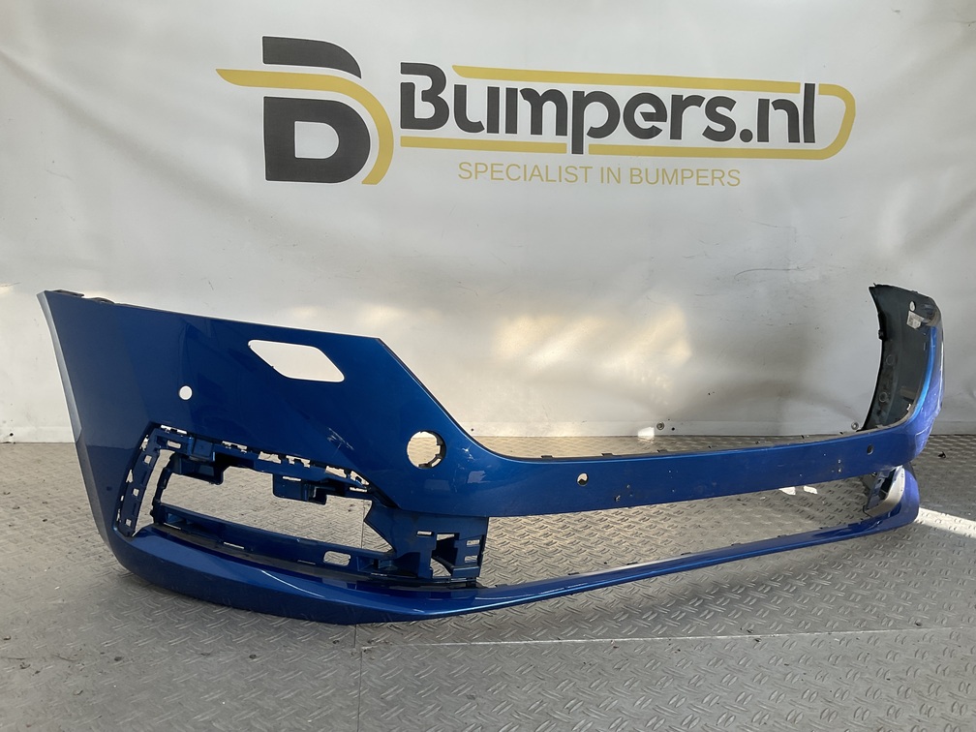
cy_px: 366
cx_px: 488
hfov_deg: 61.7
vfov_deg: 48.2
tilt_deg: -10.0
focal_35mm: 29
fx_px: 818
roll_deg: -2.5
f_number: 1.8
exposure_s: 1/482
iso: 16
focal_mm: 3
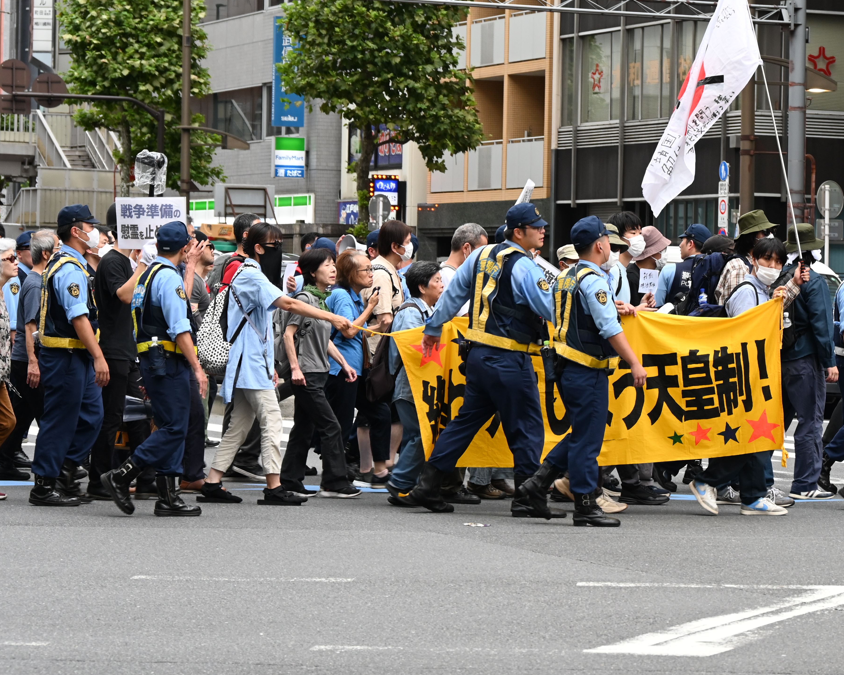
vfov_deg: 11.8
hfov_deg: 14.6
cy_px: 316
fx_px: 3272
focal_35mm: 131
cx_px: 638
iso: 800
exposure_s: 1/100
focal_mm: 83
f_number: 6.3
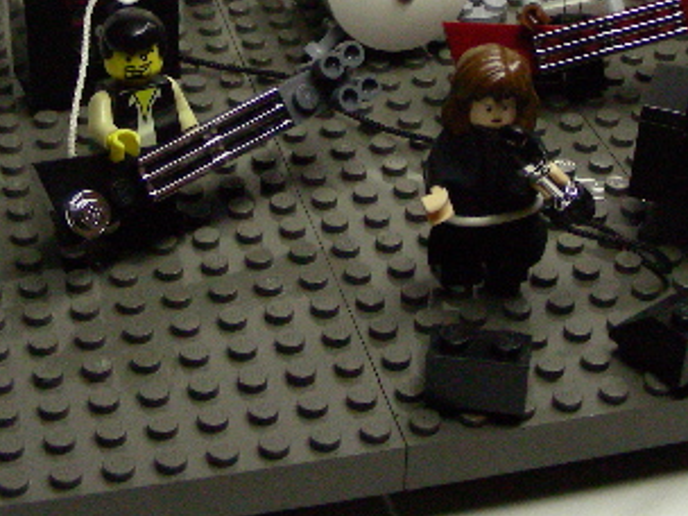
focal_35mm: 80
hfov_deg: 24.4
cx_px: 396
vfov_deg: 18.1
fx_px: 1590
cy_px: 34
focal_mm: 6.3
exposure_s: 1/147
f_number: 4
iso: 400
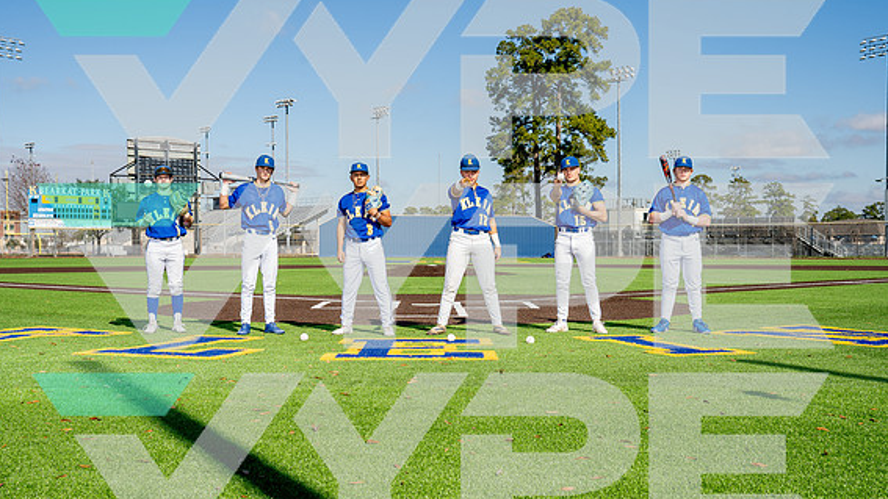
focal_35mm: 45
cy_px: 267
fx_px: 1060
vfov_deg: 26.5
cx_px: 435
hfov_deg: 45.5
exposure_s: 1/250
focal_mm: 42
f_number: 8
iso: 100
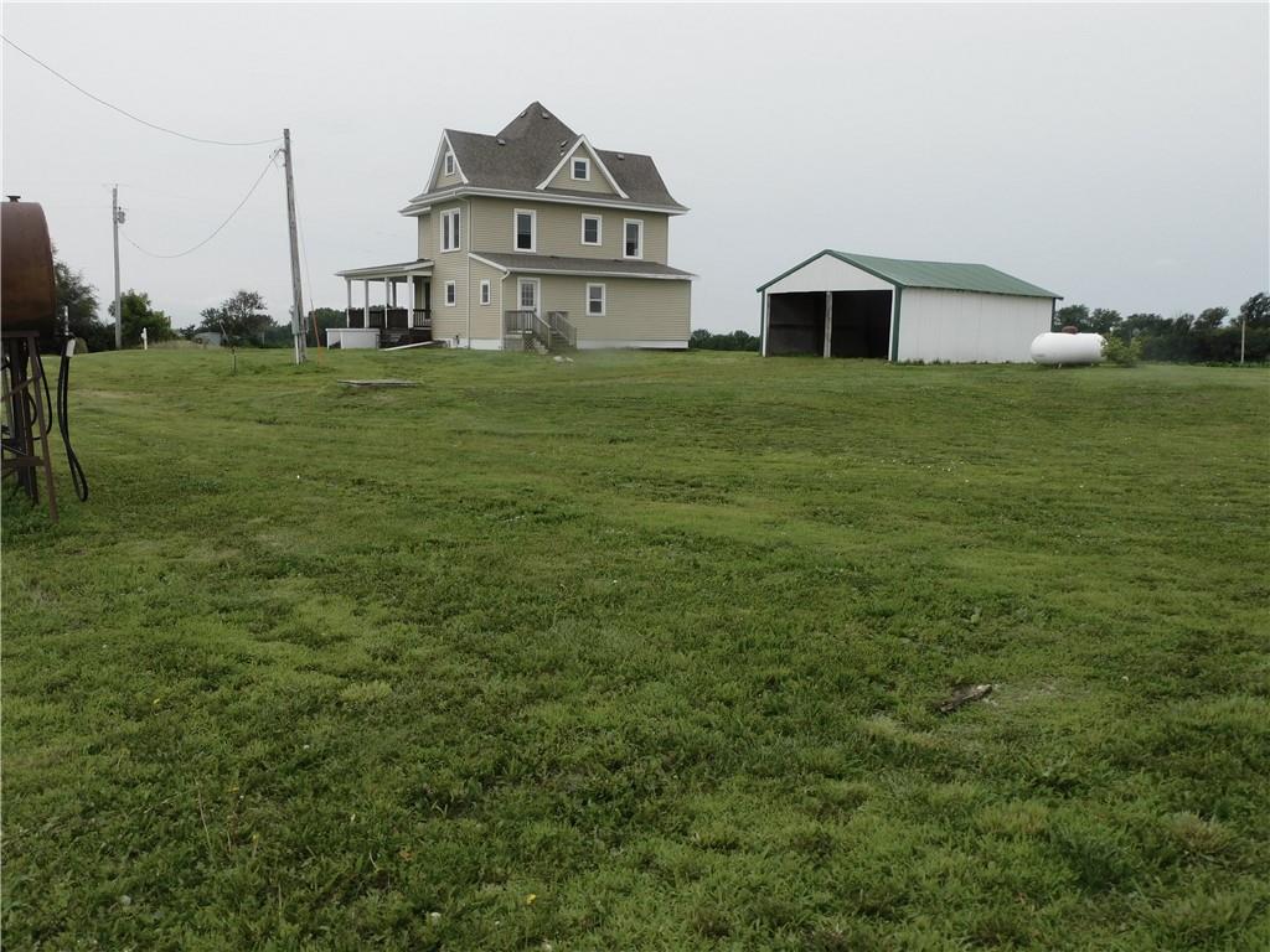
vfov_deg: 46.8
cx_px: 635
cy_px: 476
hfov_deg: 60.0
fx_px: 1101
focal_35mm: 30
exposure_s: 1/1250
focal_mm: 5.4
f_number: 3.5
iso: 125
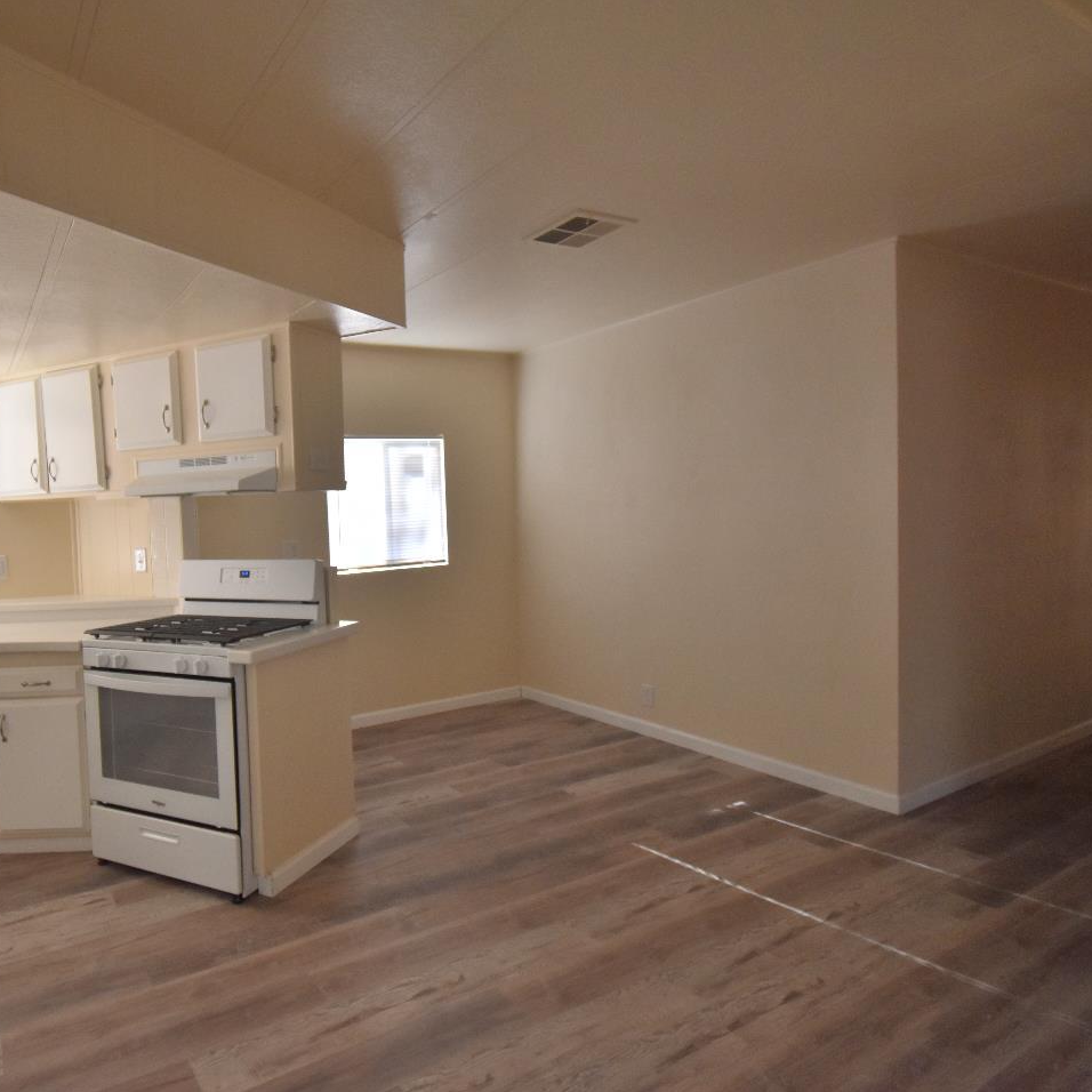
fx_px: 714
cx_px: 364
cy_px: 551
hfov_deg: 72.6
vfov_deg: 74.8
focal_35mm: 20
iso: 800
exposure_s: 1/250
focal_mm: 10
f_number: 4.5
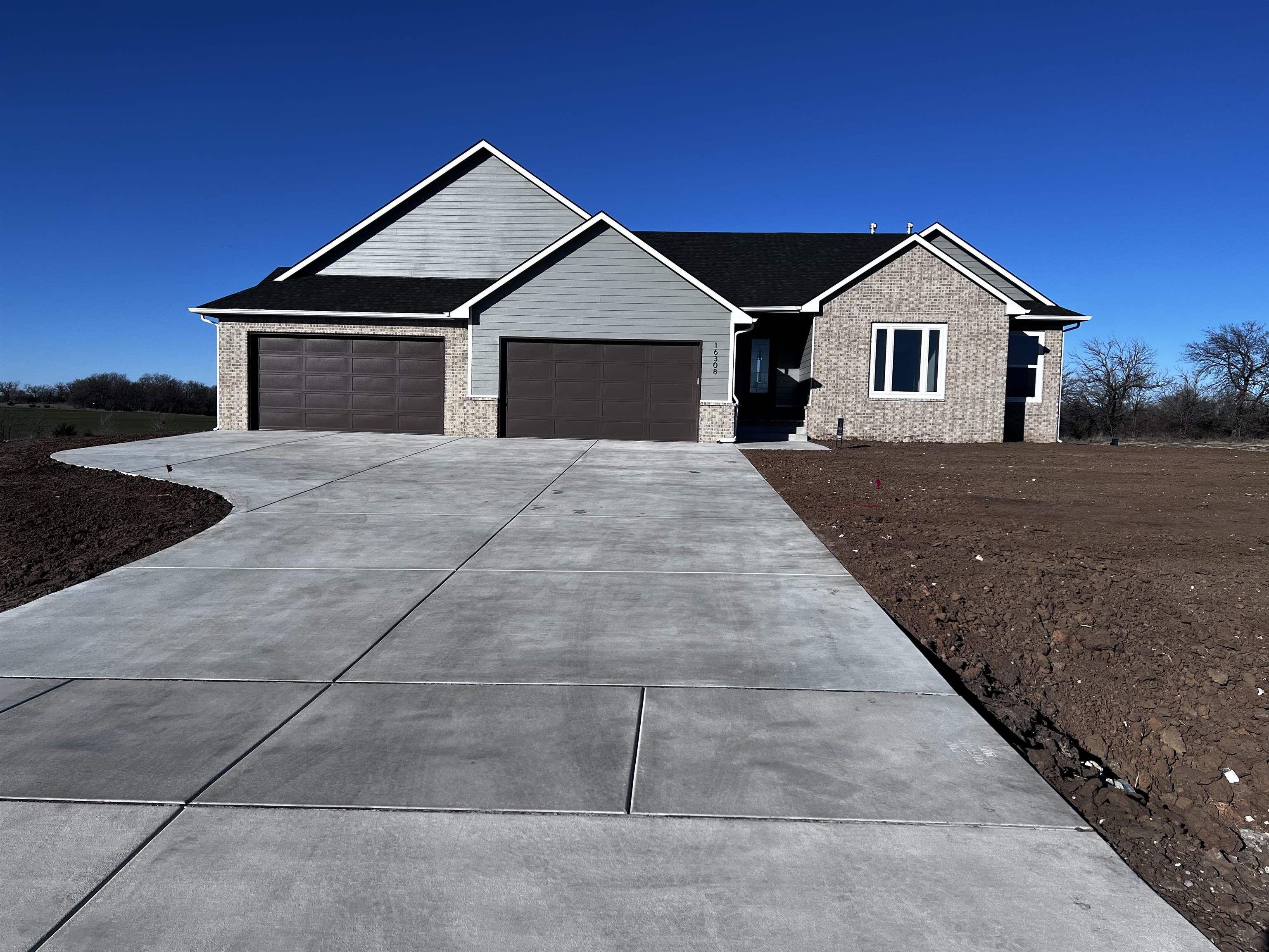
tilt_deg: -4.4
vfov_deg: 53.1
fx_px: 953
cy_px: 476
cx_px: 634
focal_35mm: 26
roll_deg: -1.3
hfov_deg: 67.3
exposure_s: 1/6993
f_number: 1.5
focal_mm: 5.7
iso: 50
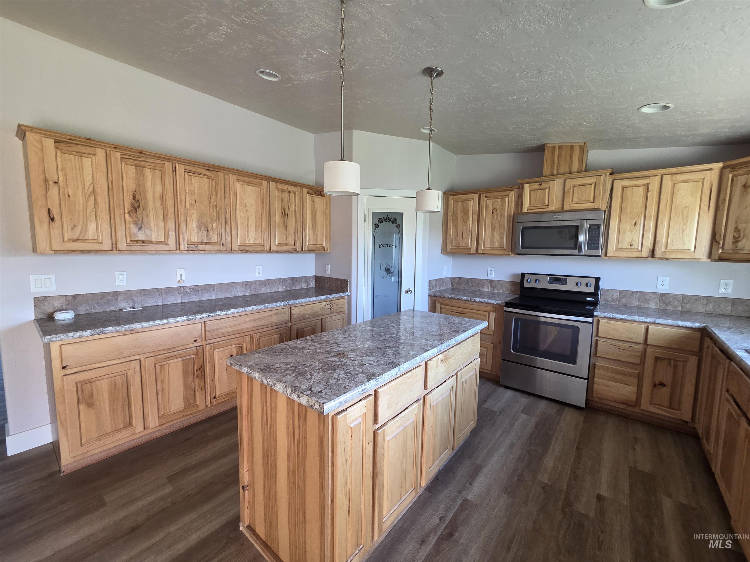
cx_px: 375
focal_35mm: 13
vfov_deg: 89.9
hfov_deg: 106.2
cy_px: 281
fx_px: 282
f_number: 2.2
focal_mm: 2.2
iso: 200
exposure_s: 1/60
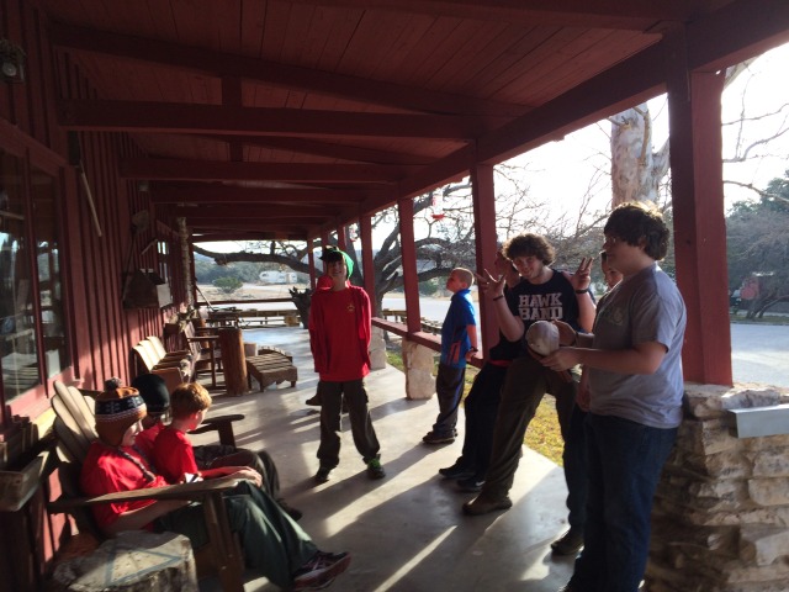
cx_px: 394
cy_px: 296
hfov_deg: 61.7
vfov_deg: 48.2
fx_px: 661
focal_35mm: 29
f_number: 2.2
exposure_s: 1/500
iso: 40
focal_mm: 4.15
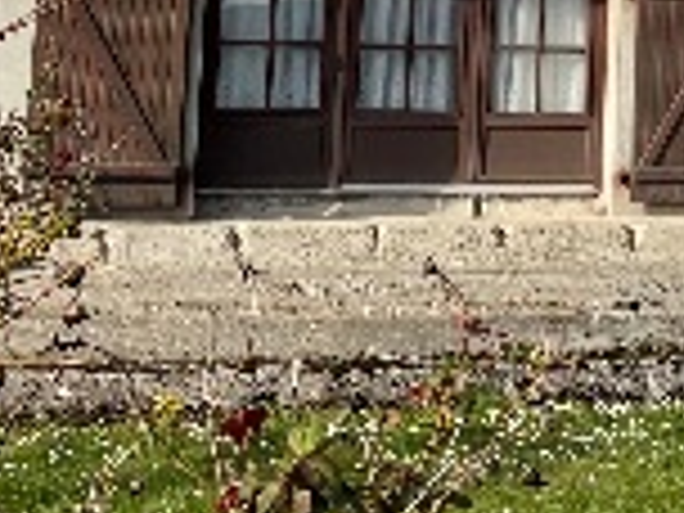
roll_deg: -1.0
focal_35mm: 105
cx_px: 886
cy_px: -148
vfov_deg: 13.6
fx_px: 2075
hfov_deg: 17.6
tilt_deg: +8.6
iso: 32
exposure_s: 1/2786
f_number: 1.6
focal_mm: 5.1
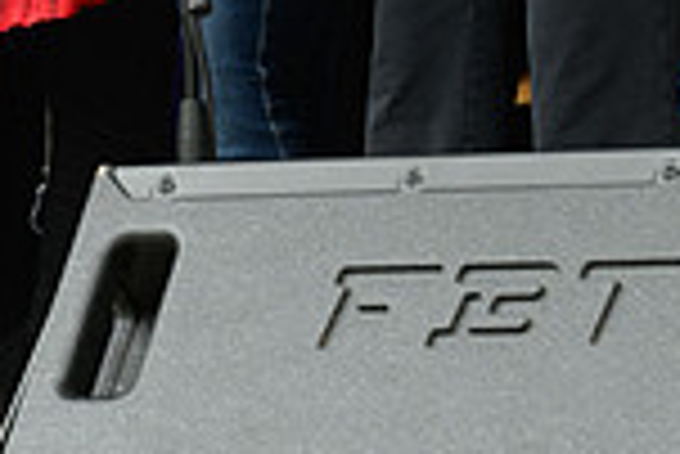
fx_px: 5067
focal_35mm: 268
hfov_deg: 7.6
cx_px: 716
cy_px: -330
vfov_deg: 5.1
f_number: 11
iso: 800
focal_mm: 70
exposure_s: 1/125
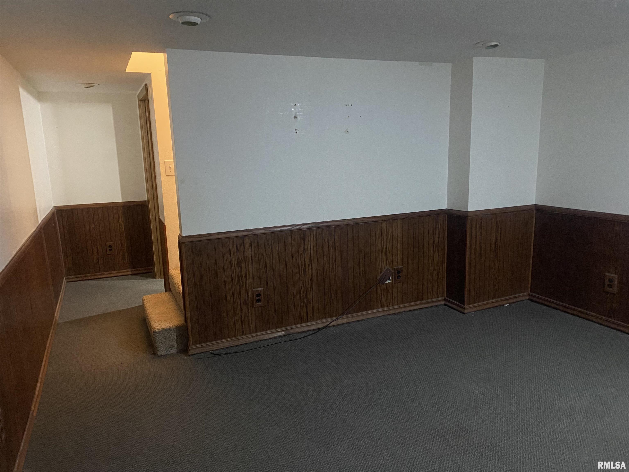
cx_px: 314
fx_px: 472
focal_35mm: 26
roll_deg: +1.6
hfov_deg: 67.3
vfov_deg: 53.1
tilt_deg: -12.0
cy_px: 236
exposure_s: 1/30
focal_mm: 4.25
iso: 800
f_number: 1.8
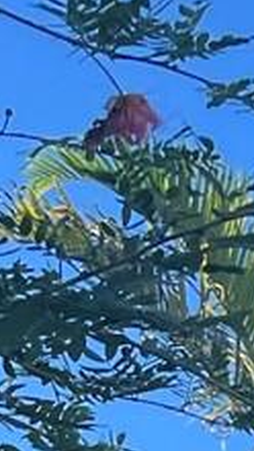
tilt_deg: +4.0
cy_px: 1093
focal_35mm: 206
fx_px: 2463
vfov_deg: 9.3
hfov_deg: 5.3
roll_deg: -2.3
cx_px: 967
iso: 50
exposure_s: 1/1972
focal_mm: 5.7
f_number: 1.5
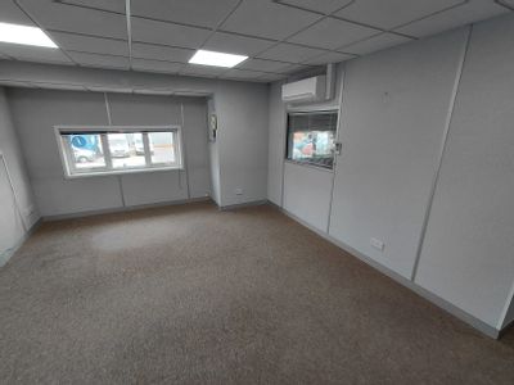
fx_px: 238
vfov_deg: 78.1
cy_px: 192
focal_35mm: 16
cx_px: 257
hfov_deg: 94.5
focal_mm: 1.64
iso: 64
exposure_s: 1/100
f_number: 2.2
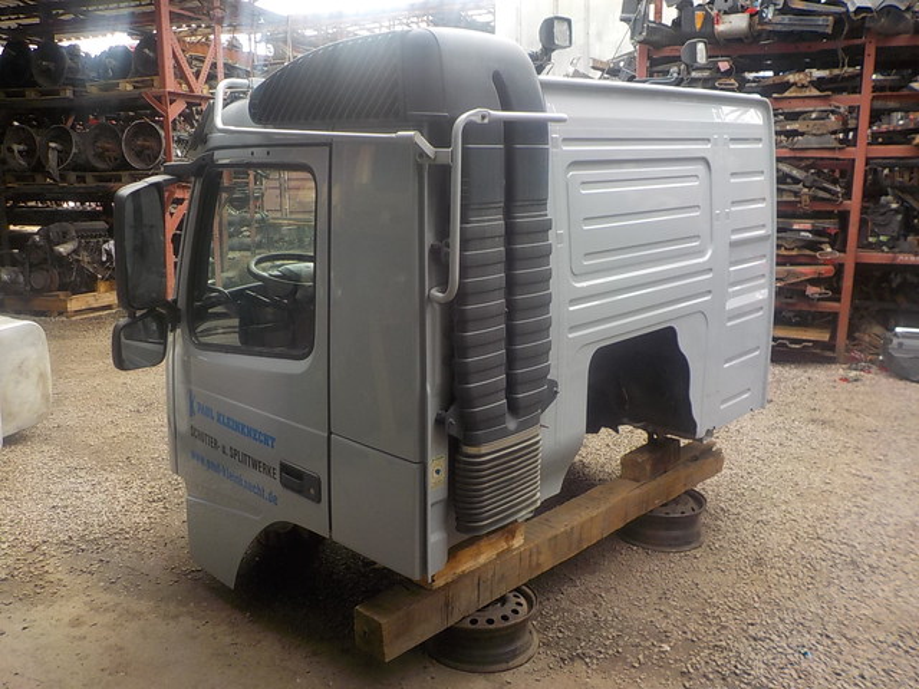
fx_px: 796
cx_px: 460
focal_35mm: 30
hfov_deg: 60.0
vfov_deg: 46.8
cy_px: 344
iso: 125
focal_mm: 4.1
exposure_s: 1/100
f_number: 3.3
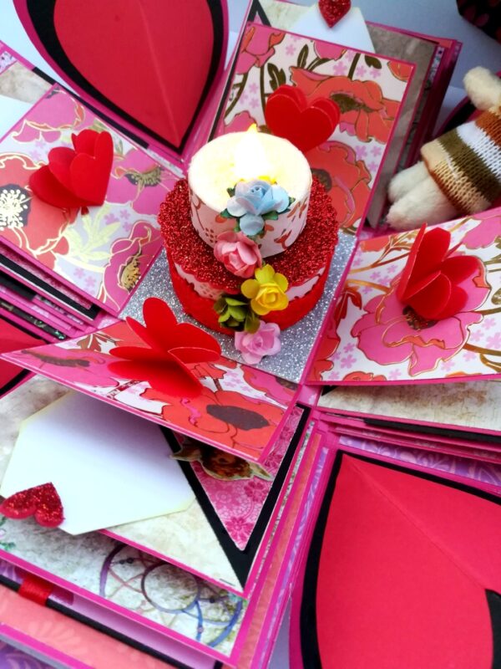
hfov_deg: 53.1
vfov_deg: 67.3
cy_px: 334
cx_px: 250
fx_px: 502
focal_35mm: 26
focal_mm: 3.83
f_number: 2.2
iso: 160
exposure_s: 1/30
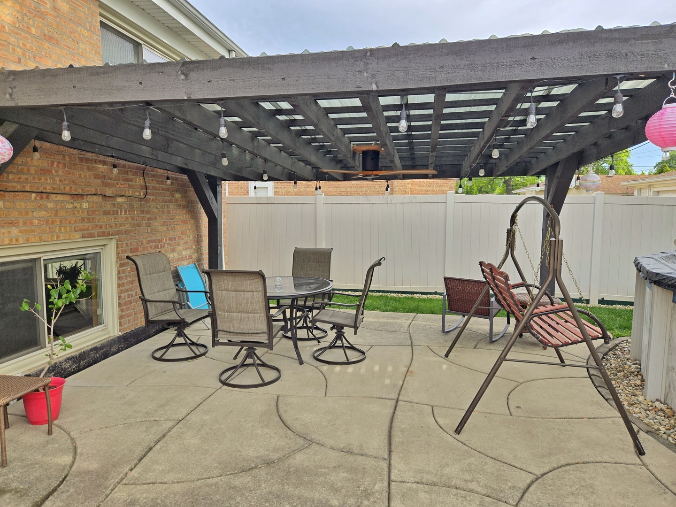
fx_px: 449
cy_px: 254
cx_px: 338
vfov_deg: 58.9
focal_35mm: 23
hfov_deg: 73.9
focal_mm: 5.4
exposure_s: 1/2410
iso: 80
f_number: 1.8
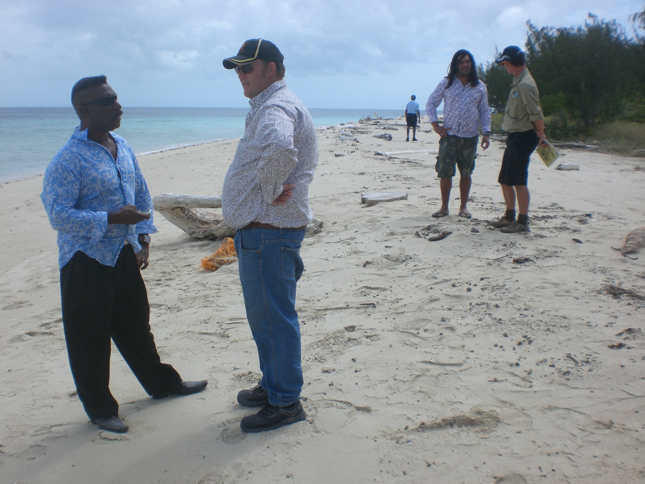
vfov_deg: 37.7
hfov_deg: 49.0
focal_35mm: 38
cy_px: 242
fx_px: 708
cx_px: 322
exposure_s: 1/640
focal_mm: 6.3
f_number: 4.4
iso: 50
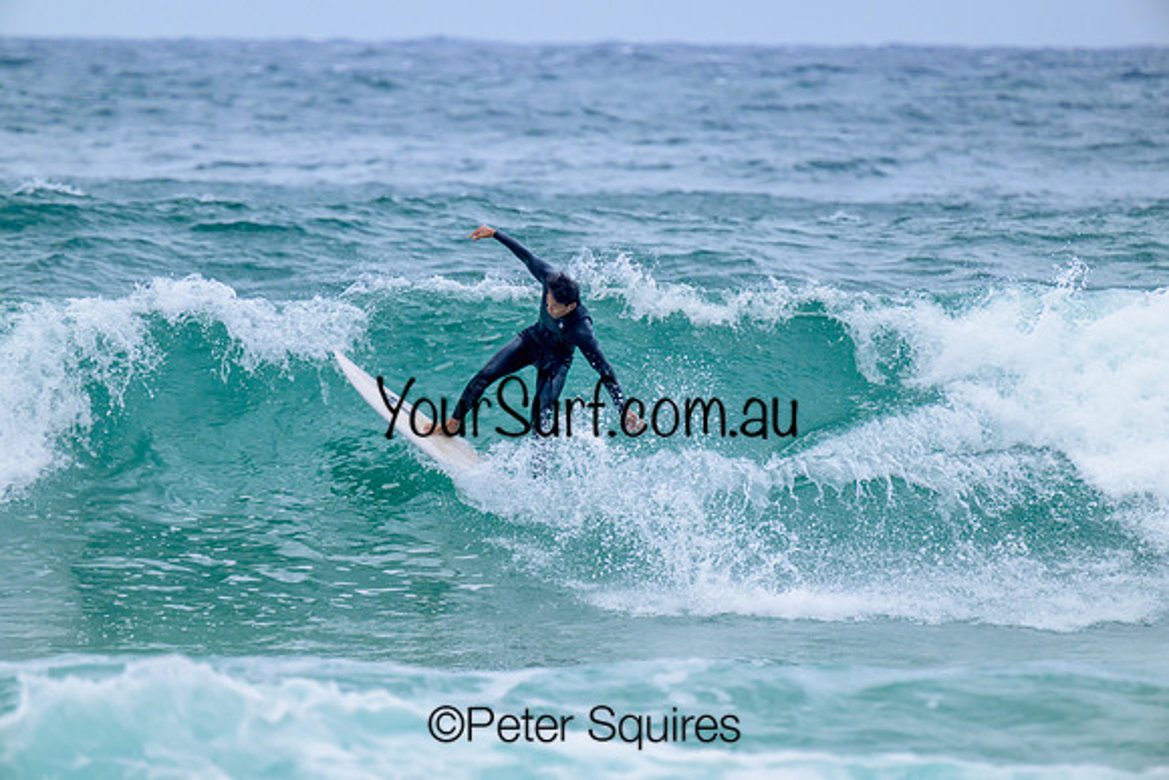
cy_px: 390
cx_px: 584
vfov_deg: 2.5
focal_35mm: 560
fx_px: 18188
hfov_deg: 3.7
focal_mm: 560
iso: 640
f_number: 8
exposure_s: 1/2000
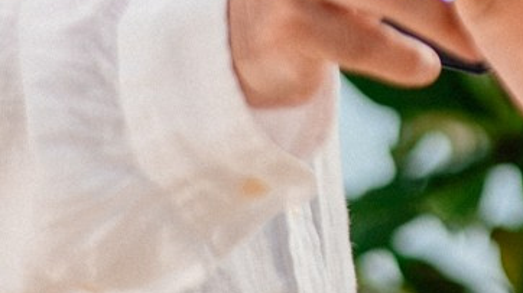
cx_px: 390
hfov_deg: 6.5
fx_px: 4615
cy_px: -416
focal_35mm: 333
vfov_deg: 3.6
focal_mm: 50
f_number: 2.2
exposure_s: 1/400
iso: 800
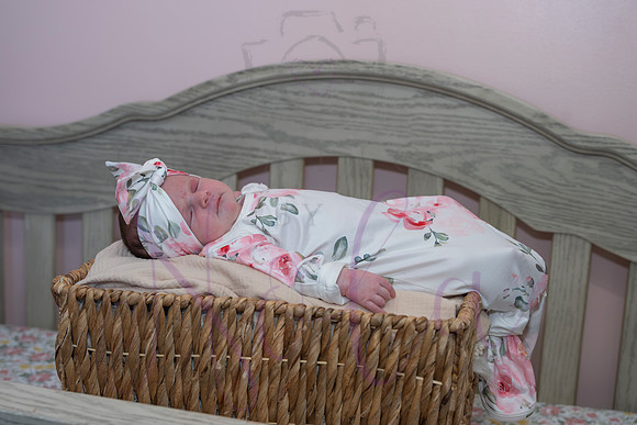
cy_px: 207
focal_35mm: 49
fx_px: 867
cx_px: 311
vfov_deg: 27.5
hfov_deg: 40.3
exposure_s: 1/320
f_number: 4
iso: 800
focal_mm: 47
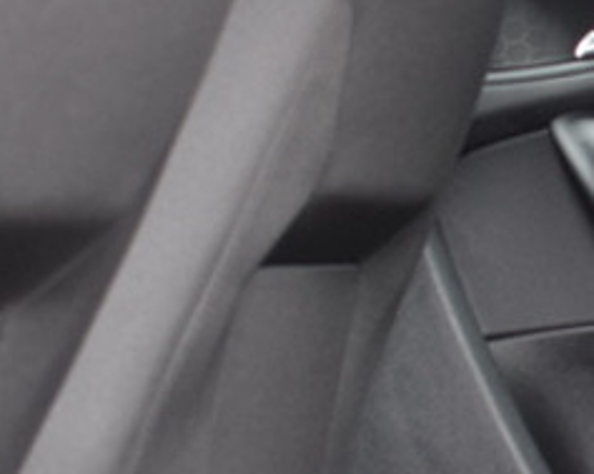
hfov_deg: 10.6
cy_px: 398
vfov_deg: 8.8
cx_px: 905
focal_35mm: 175
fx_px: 3069
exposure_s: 1/60
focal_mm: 21
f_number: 4
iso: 500
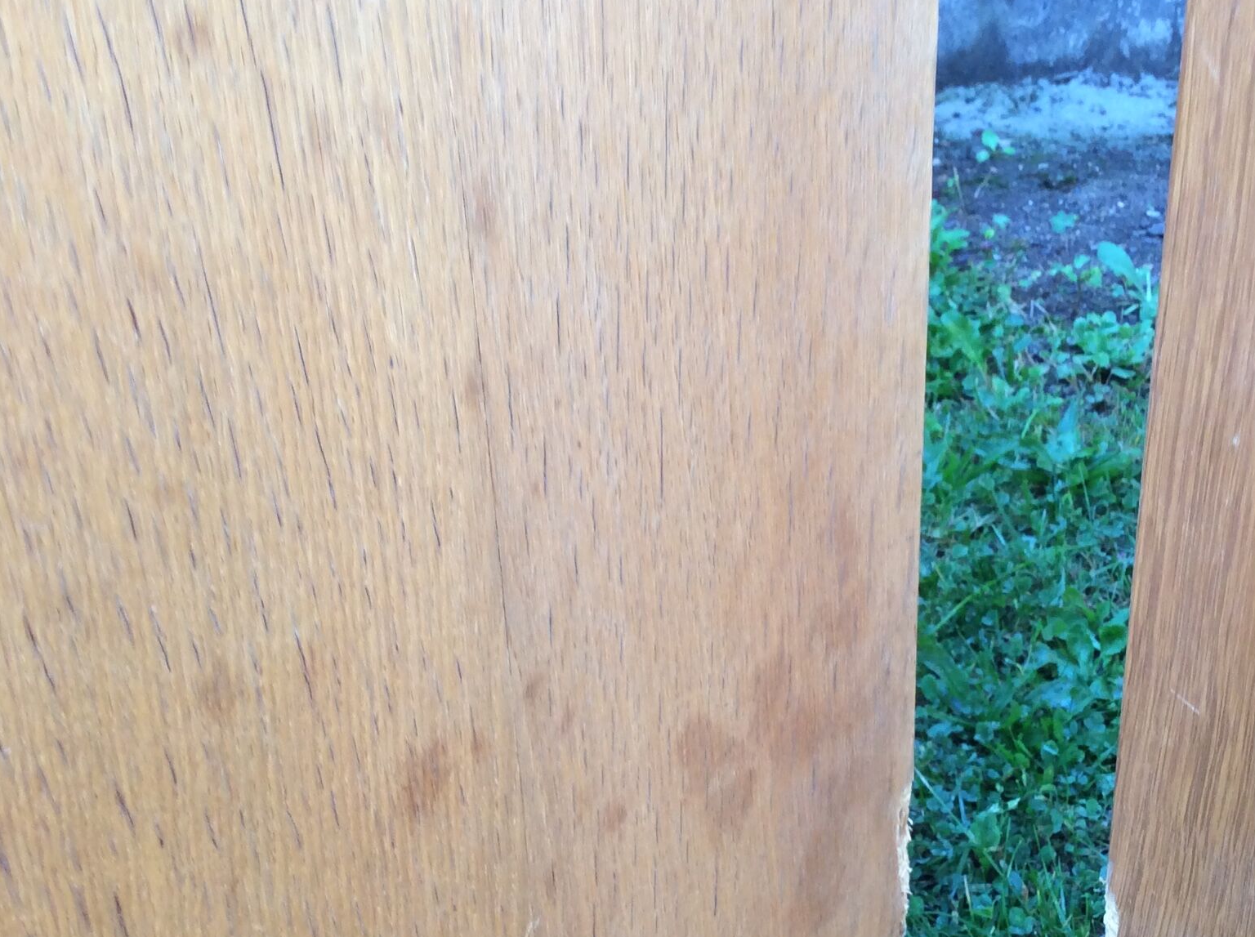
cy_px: 588
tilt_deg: -32.7
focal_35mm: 54
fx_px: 1955
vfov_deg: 26.9
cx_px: 796
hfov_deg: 35.4
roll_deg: +0.5
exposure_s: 1/25
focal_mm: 3.3
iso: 32
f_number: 2.4
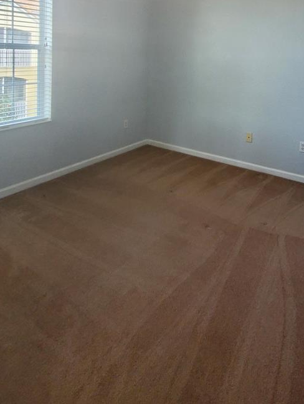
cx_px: 198
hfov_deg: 55.9
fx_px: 281
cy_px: 62
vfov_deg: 63.2
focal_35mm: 24
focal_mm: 1.8
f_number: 2.2
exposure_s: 1/60
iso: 125
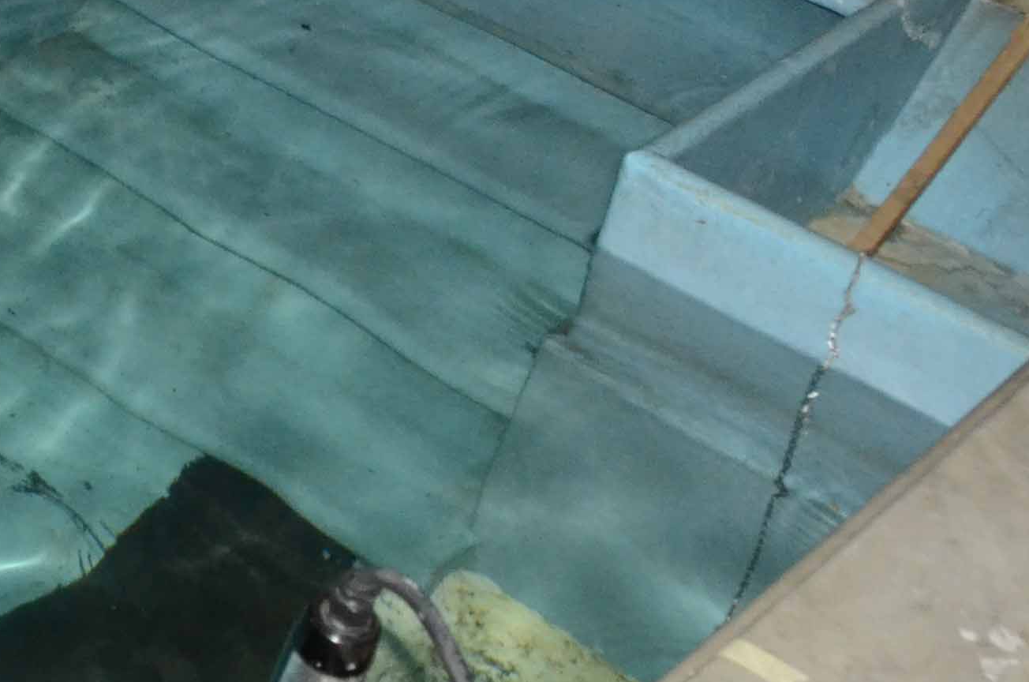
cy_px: -260
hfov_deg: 17.6
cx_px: -593
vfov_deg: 12.8
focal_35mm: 102
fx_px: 2910
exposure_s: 1/60
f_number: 6.3
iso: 2500
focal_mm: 18
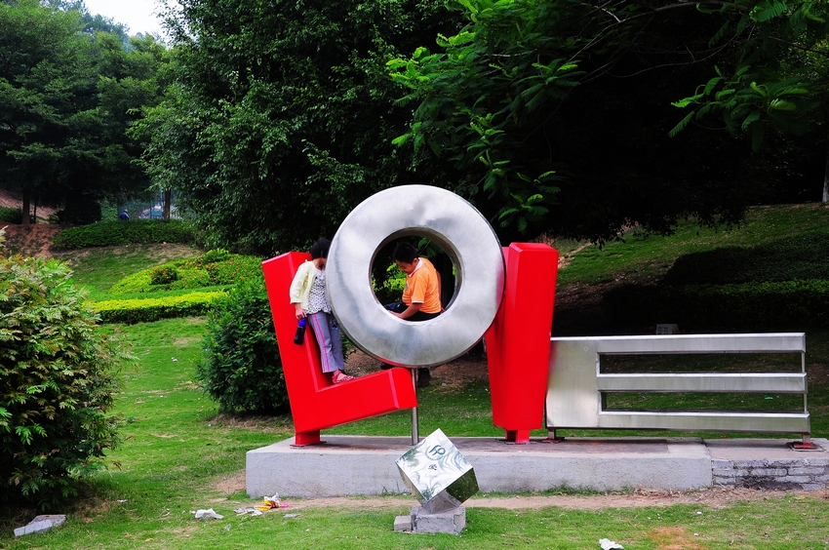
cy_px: 275
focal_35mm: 39
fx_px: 897
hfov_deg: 49.6
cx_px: 414
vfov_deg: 34.1
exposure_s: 1/50
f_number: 13
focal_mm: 26
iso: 200
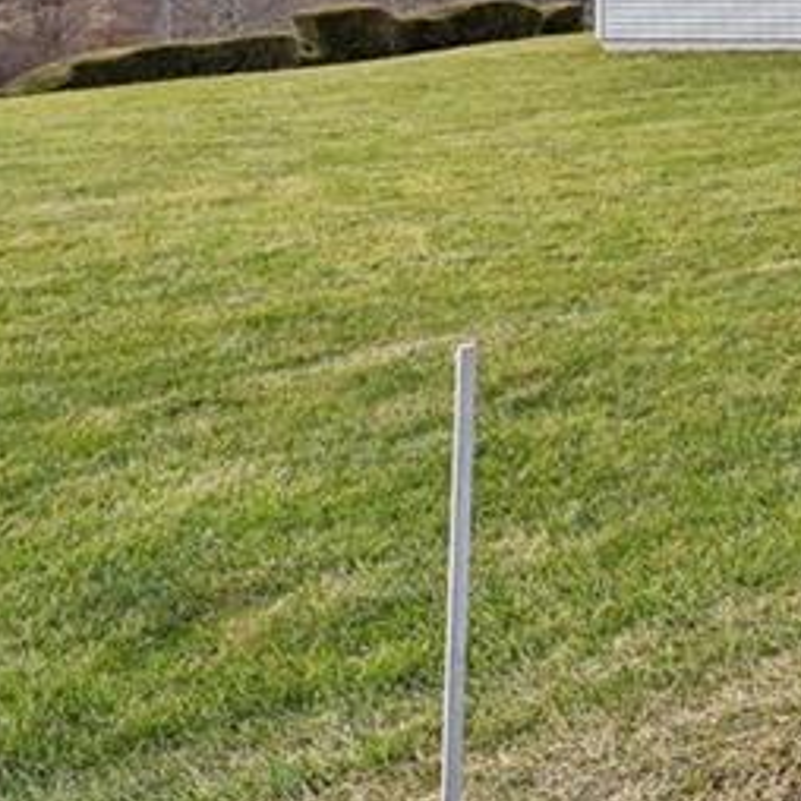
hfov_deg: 21.3
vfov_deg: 31.5
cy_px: -74
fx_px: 1257
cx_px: 1479
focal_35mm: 48
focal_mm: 14
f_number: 11
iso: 400
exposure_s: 1/200
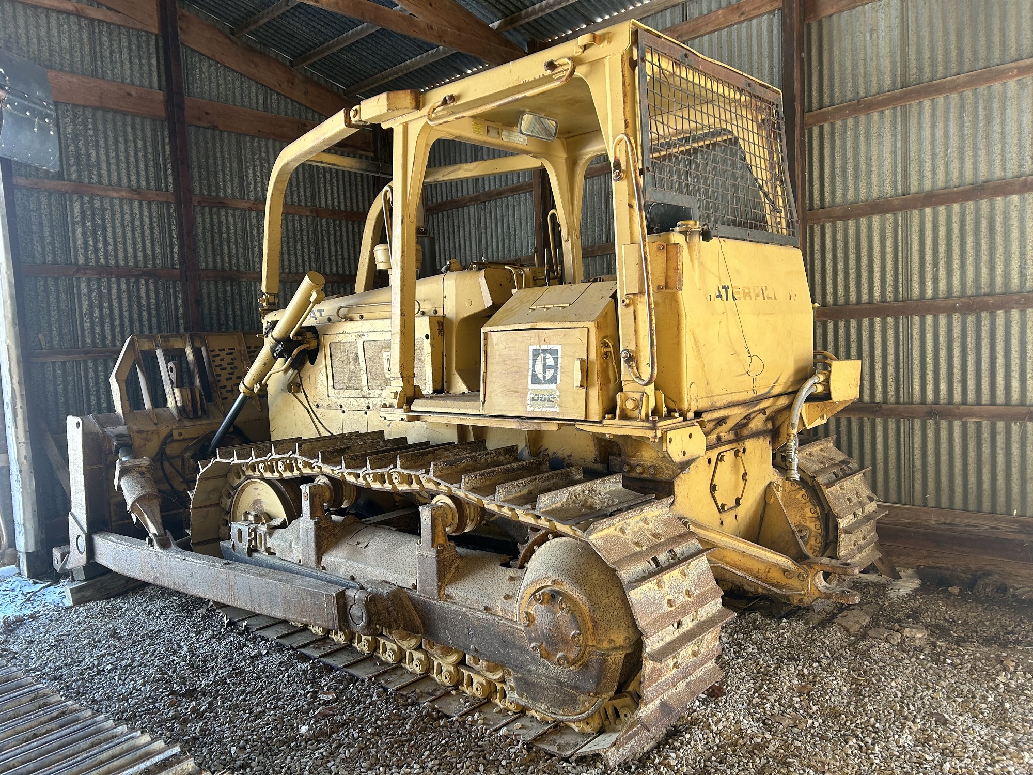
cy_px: 388
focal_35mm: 26
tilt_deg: -2.4
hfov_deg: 67.3
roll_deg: +3.4
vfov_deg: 53.1
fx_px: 776
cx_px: 516
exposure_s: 1/121
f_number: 1.5
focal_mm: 5.7
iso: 80
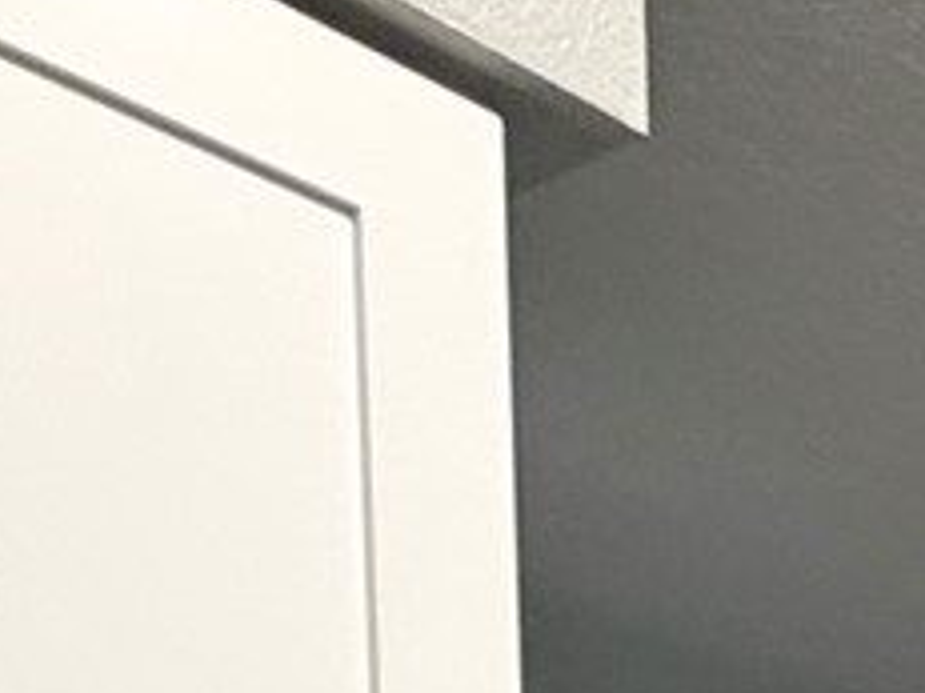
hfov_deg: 16.3
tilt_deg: -5.2
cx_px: 1766
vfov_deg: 11.5
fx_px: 2591
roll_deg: +0.5
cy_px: 1839
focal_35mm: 97
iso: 250
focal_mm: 2.22
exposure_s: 1/60
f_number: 2.2
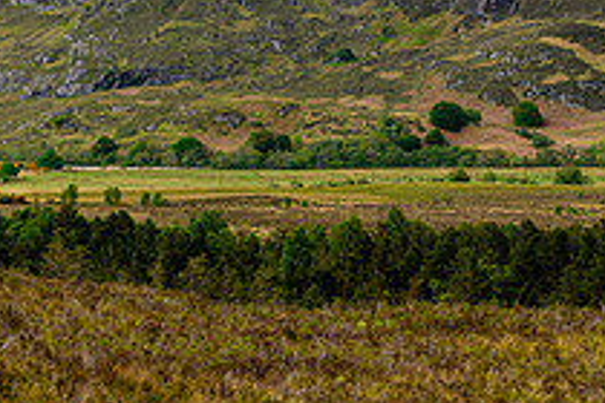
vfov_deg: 11.5
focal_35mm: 116
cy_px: -148
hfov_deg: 17.6
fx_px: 1949
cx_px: 205
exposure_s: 1/80
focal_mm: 42
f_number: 8
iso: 100
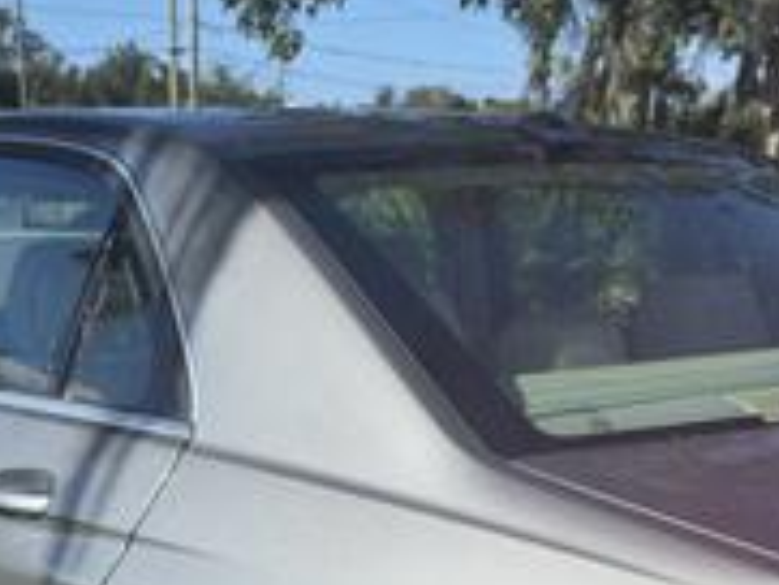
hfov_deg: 30.2
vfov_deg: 20.8
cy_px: 766
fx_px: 1441
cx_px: 306
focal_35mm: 64
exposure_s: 1/4539
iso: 80
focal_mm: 6.3
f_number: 1.7
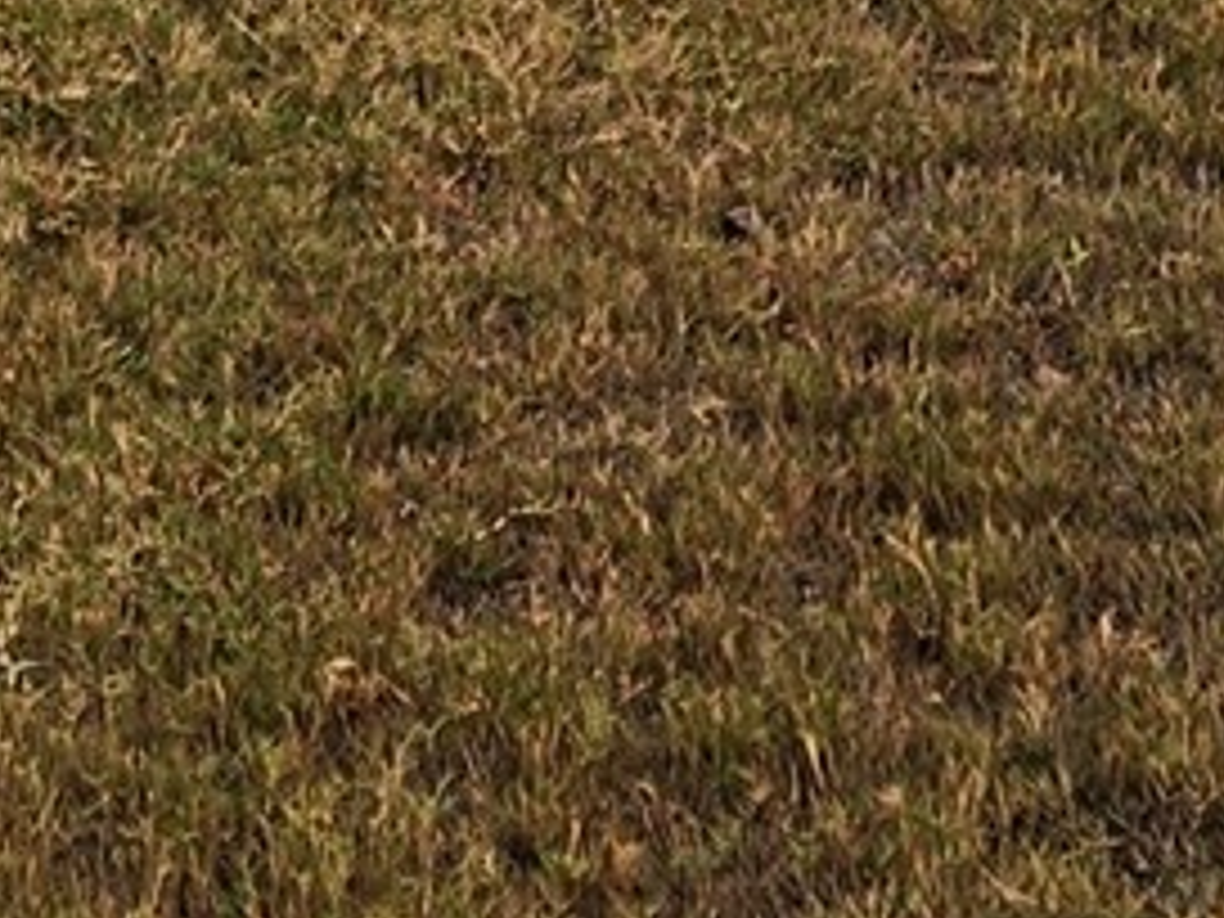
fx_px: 6117
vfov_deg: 6.9
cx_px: -459
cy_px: -2529
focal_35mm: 173
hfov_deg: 11.1
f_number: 1.8
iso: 20
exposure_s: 1/475
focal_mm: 5.4
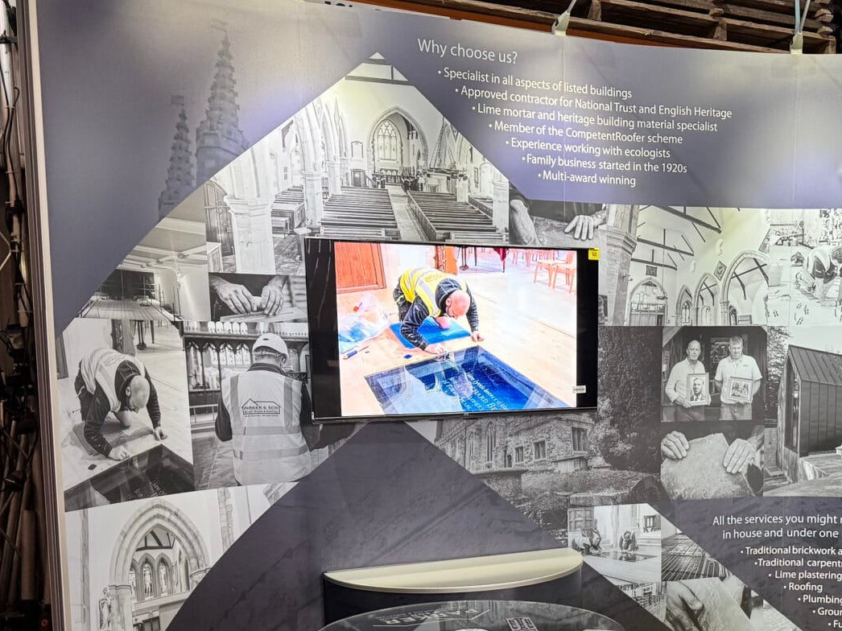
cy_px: 489
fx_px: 1143
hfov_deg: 39.3
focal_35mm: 47
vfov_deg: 30.2
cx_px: 635
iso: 250
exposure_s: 1/50
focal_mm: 6.76
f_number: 1.78
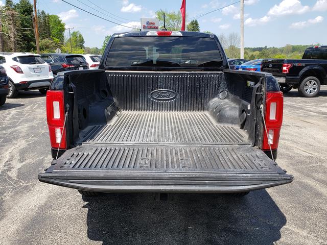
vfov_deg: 53.1
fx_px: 246
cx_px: 164
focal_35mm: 26
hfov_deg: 67.3
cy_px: 122
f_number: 2.4
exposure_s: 1/838
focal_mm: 4.3
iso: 50
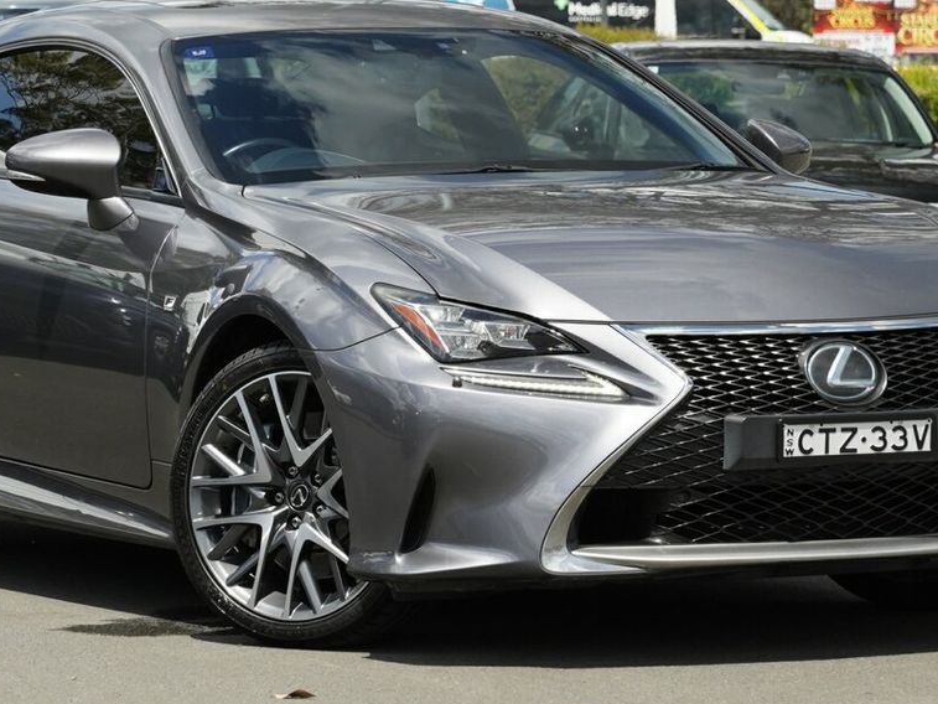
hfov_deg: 12.3
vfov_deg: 9.3
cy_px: 296
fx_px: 4336
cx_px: 413
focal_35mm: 160
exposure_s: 1/1250
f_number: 7.1
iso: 1000
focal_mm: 105
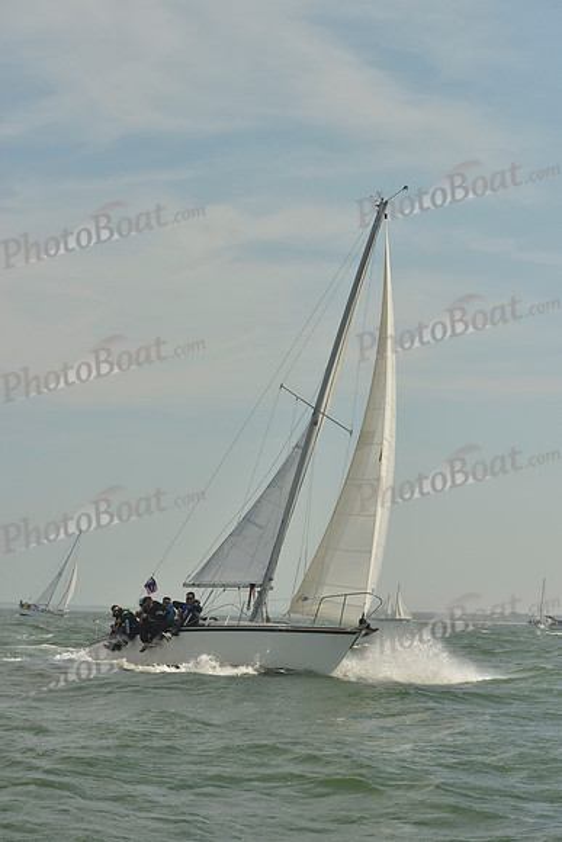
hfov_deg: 19.5
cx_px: 281
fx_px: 1638
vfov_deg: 28.8
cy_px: 421
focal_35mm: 70
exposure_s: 1/1250
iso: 200
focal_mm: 70
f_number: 8
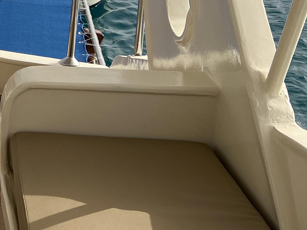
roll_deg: -0.6
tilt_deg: -14.4
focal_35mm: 88
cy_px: -70
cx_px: -172
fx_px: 780
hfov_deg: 19.1
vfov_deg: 15.9
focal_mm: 5.7
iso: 50
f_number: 1.5
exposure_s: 1/4630
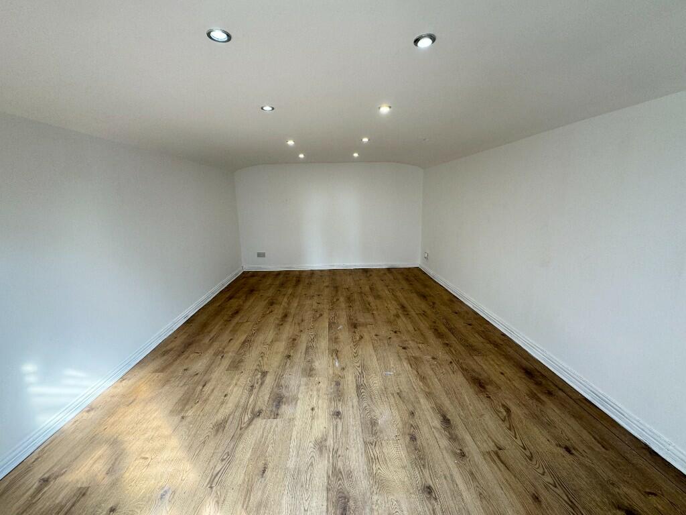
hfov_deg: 102.1
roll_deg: +0.8
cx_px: 343
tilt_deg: -11.5
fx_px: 277
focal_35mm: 14
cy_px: 258
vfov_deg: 85.7
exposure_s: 1/99
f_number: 2.2
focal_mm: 2.22
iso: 80
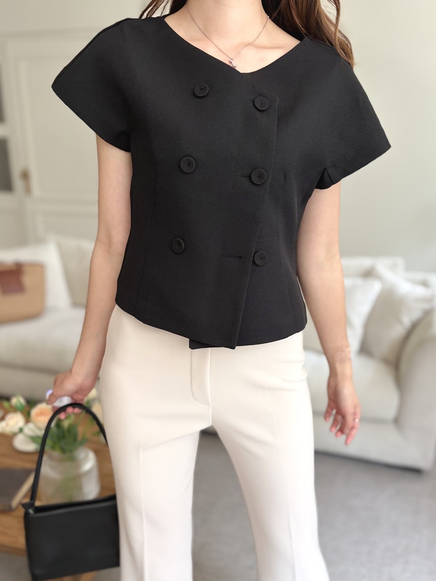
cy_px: 290
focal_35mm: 26
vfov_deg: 67.3
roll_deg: -1.4
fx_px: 437
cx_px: 218
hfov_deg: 53.1
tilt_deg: -18.9
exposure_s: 1/122
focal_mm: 5.96
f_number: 1.6
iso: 100
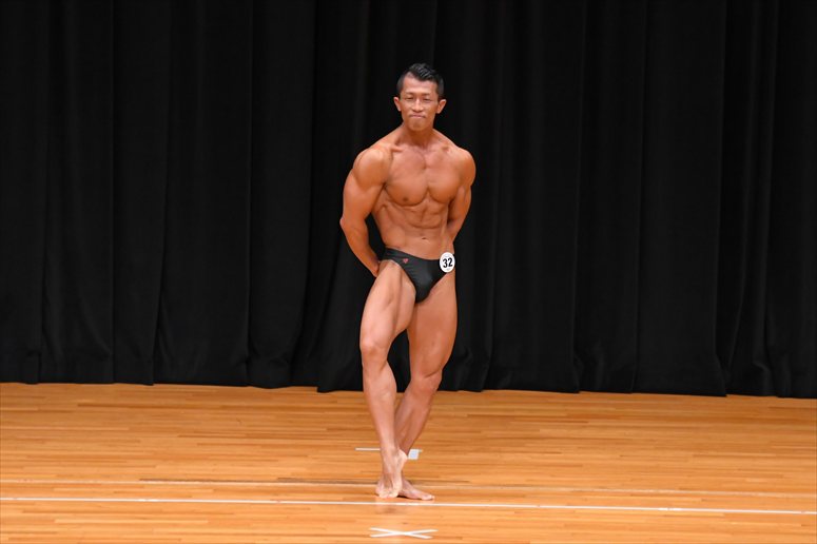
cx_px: 408
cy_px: 272
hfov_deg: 7.6
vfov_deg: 5.1
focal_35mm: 270
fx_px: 6125
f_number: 5.6
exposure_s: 1/400
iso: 4000
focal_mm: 180
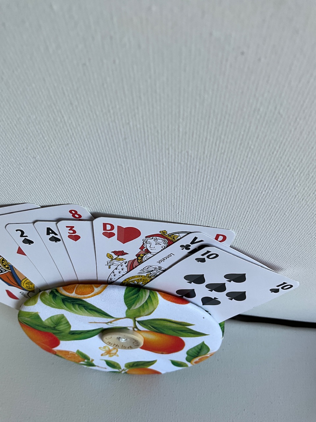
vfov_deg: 61.7
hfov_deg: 48.2
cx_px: 158
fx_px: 353
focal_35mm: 29
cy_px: 211
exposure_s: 1/100
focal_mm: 3
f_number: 1.8
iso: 25
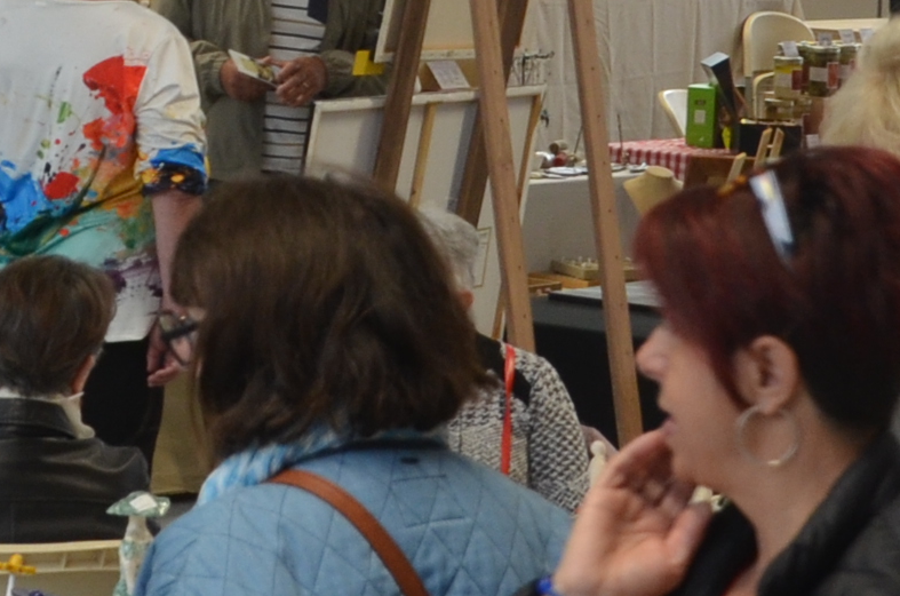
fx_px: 3866
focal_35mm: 155
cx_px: 294
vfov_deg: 8.7
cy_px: -111
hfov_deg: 13.3
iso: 400
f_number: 5
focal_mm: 22
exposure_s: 1/100
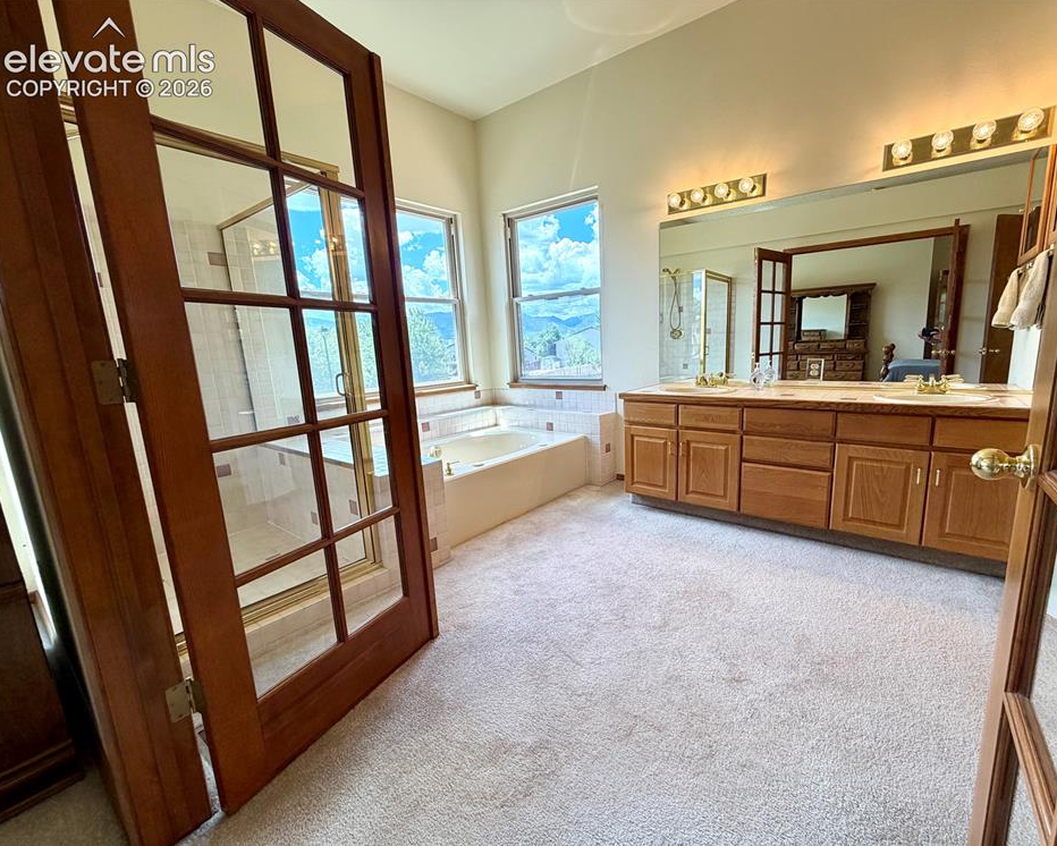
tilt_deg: -11.1
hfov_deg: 96.6
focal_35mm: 15
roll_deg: +3.1
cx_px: 574
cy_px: 432
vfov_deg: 84.0
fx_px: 469
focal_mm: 2.22
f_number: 2.2
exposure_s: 1/120
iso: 64
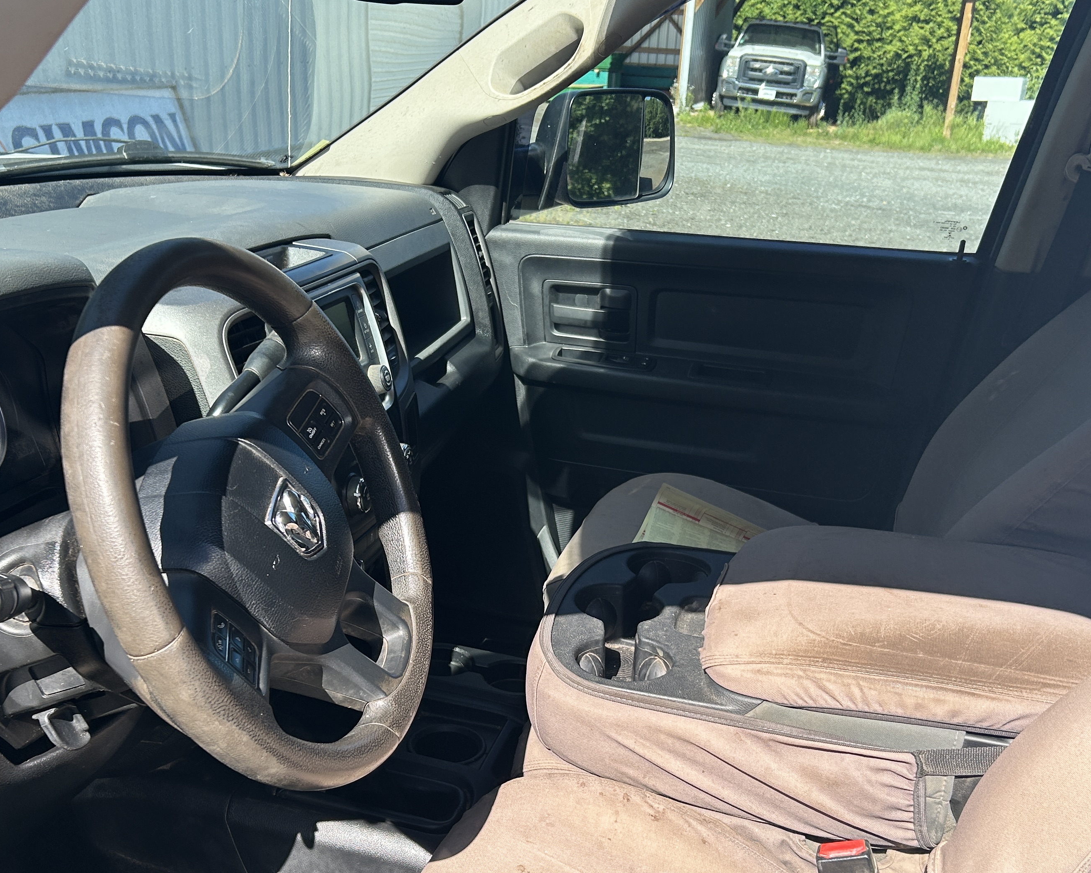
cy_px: 577
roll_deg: -3.2
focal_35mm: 39
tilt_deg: -24.5
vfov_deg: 37.8
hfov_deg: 46.8
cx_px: 508
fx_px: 1259
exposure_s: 1/1252
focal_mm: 5.7
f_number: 1.5
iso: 50
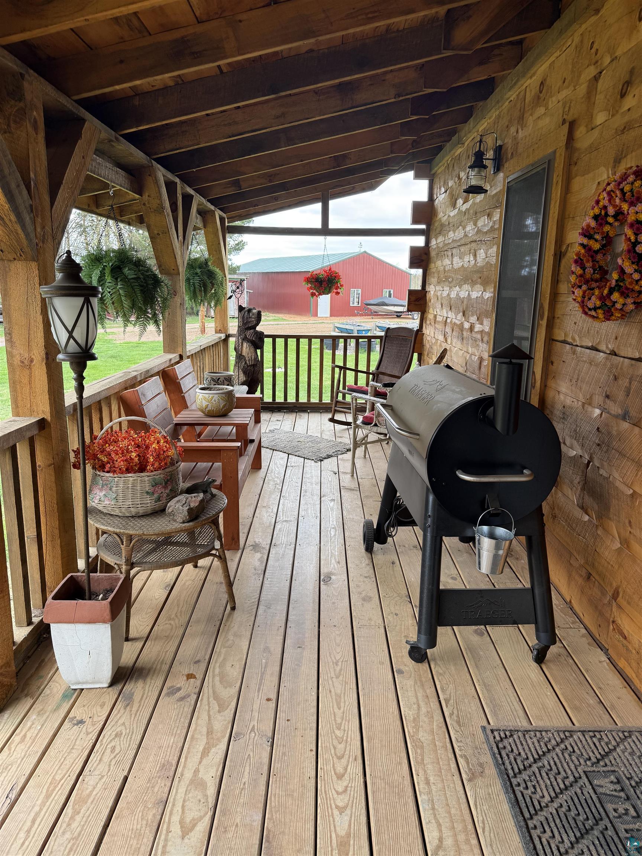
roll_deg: -1.0
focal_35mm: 24
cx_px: 321
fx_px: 593
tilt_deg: -11.3
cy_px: 428
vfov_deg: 71.6
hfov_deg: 56.8
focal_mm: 6.76
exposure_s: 1/121
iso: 64
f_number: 1.78
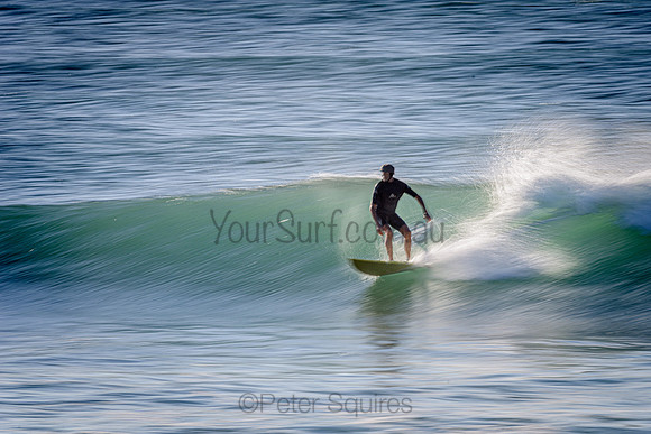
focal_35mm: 609
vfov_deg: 2.3
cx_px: 395
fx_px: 11019
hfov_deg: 3.4
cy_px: 171
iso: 31
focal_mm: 500
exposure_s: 1/10
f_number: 16
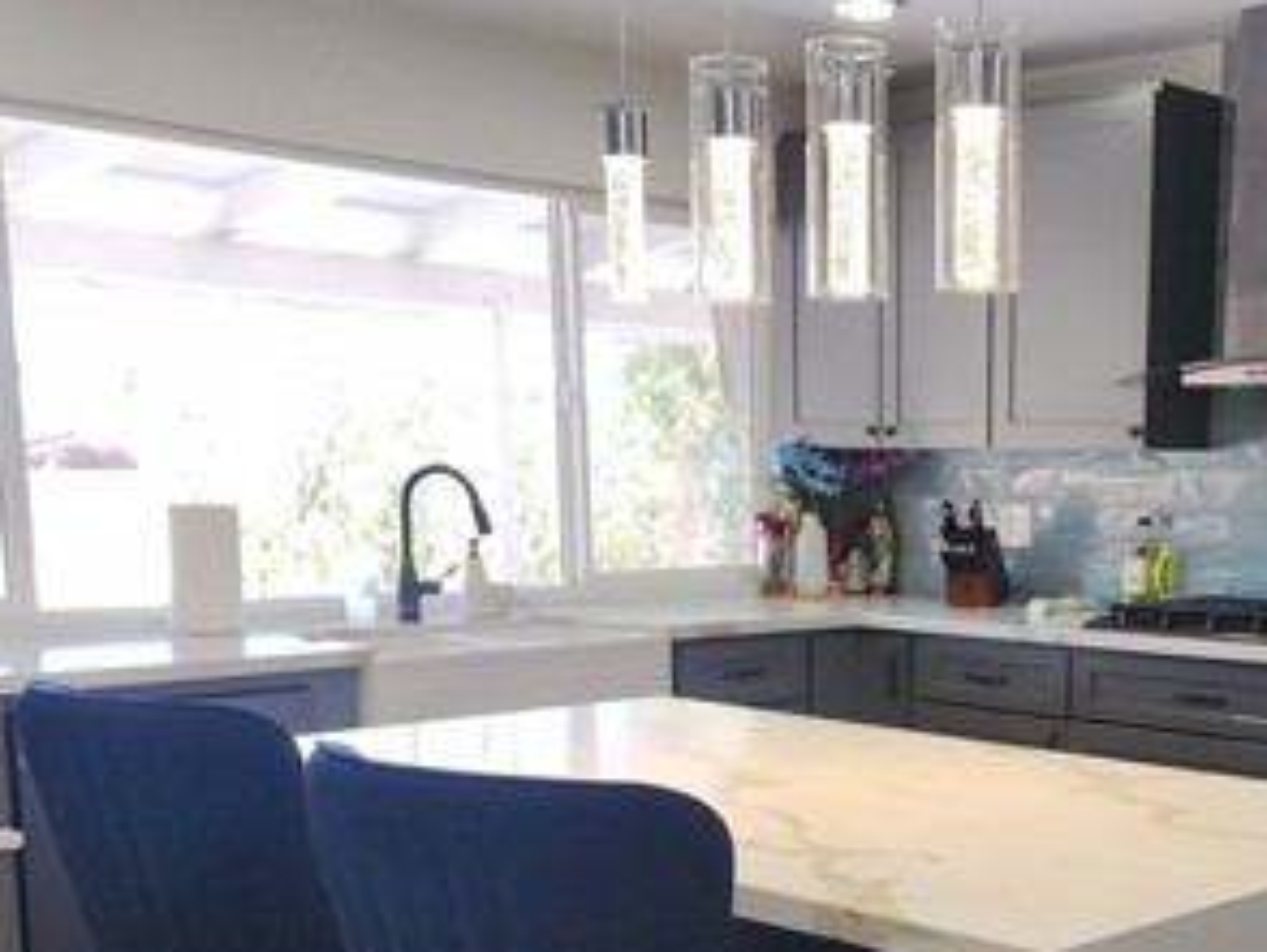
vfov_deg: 28.3
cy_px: 810
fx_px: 1832
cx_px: 1000
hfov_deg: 36.9
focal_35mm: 50
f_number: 1.8
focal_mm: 6.4
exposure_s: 1/120
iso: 64
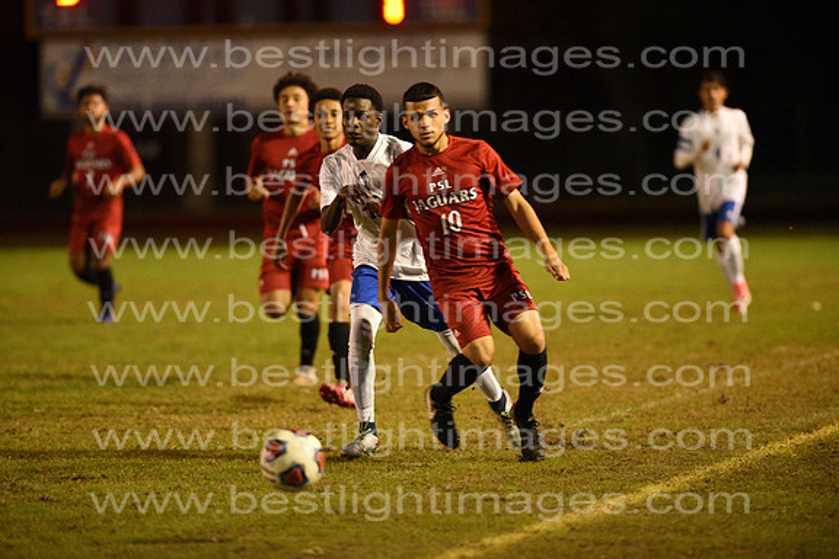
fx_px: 7038
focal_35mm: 302
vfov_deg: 4.6
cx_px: 421
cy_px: 280
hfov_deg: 6.8
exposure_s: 1/640
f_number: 3.2
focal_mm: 300
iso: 8000
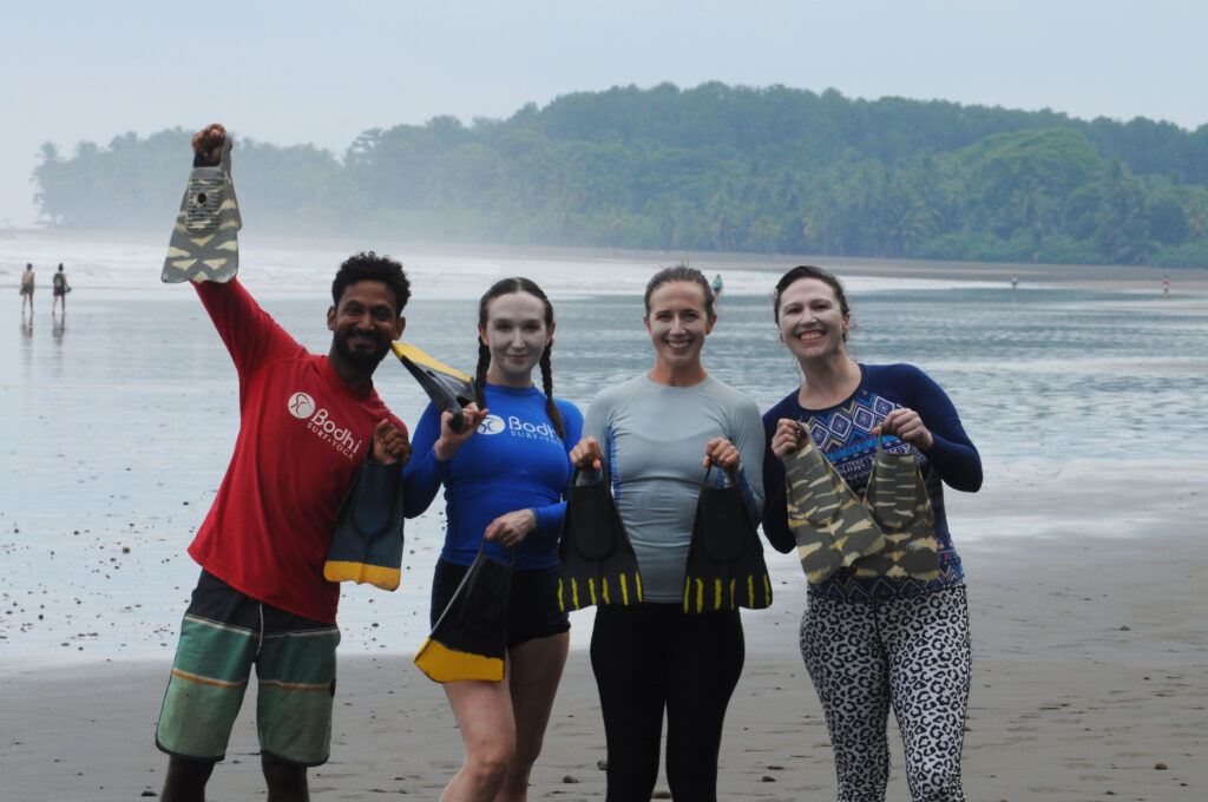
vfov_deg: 5.7
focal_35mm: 240
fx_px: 8043
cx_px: 604
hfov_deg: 8.6
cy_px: 401
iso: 640
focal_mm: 160
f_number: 16
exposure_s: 1/100
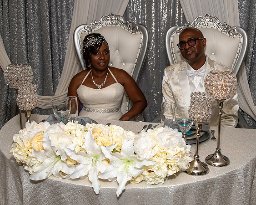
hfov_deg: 45.7
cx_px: 142
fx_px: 303
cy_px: 82
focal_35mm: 40
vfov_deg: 37.1
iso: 400
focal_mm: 16
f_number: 4
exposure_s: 1/250
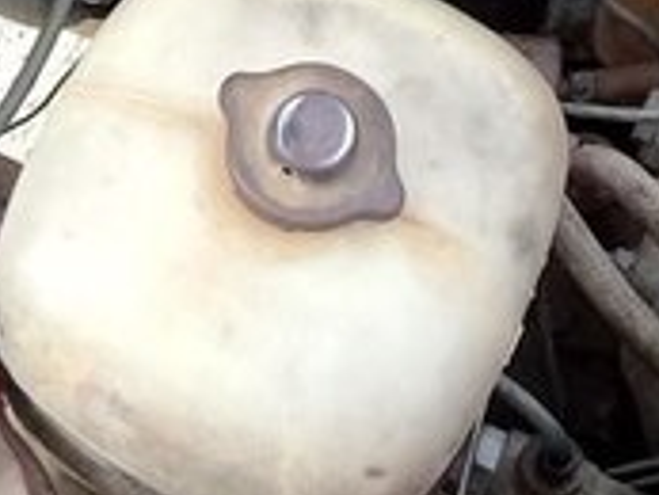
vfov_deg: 11.9
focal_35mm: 118
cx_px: 499
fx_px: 2248
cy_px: -299
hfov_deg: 16.6
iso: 64
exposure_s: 1/50
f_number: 2.2
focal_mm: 3.3
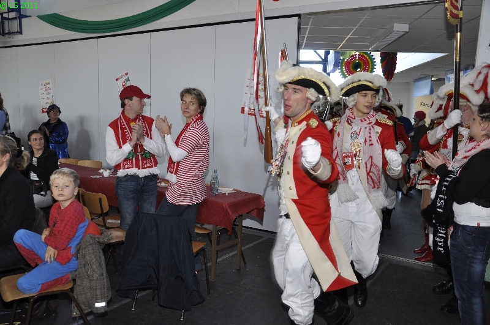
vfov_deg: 41.6
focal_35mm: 32
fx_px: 428
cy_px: 162
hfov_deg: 59.6
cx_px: 245
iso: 400
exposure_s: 1/60
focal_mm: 21
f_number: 5
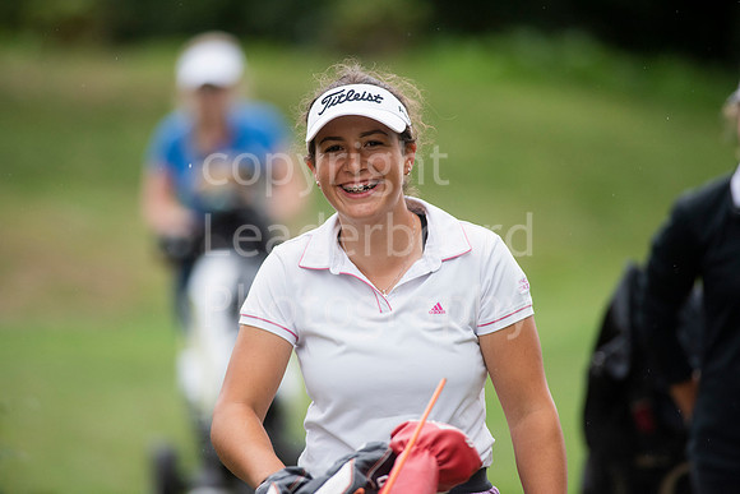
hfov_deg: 6.9
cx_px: 370
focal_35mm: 300
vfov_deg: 4.6
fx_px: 6168
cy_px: 247
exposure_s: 1/1600
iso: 1000
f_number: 4
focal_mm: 300
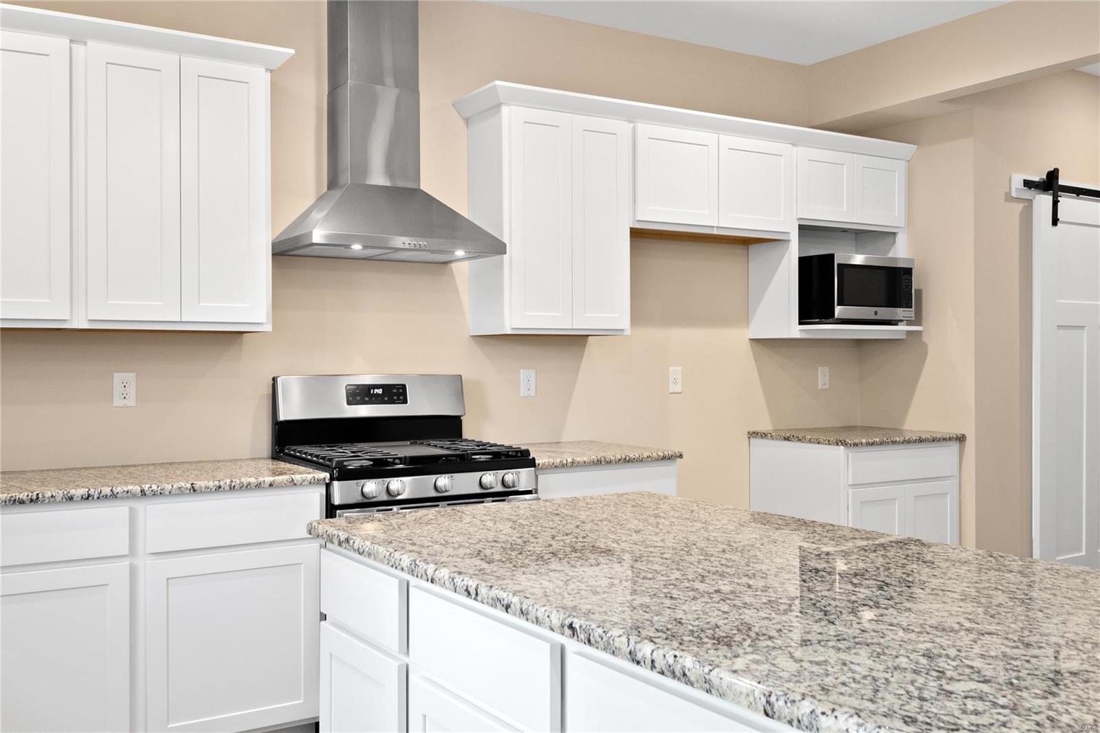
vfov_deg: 36.9
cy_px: 366
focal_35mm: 36
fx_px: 1100
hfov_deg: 53.1
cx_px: 550
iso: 640
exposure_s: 1/8
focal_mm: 18
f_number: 9
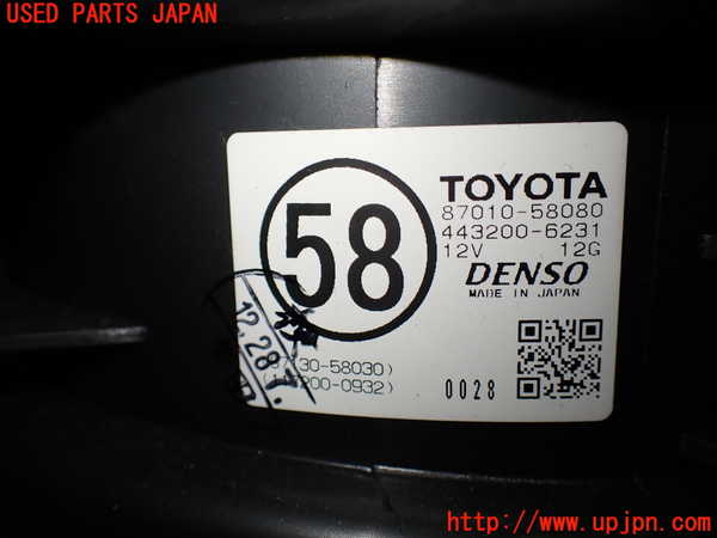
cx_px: 358
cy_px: 269
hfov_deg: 60.0
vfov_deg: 46.8
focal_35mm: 30
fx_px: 621
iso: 125
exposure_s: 1/125
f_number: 2.3
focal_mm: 5.4
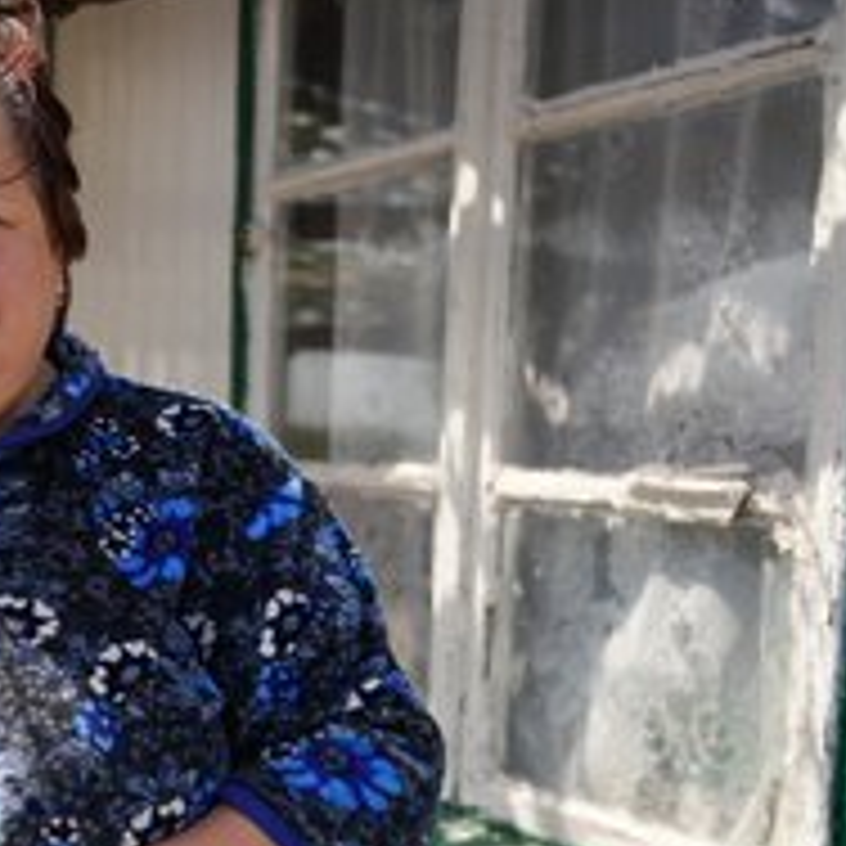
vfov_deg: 26.4
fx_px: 1797
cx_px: -36
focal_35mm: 65
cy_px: 542
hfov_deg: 25.0
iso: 100
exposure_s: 1/500
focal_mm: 36
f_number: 4
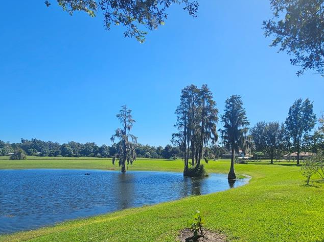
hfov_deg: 78.6
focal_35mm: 21
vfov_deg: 62.0
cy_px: 159
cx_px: 183
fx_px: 196
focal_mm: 2.2
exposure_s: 1/2905
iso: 50
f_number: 2.2
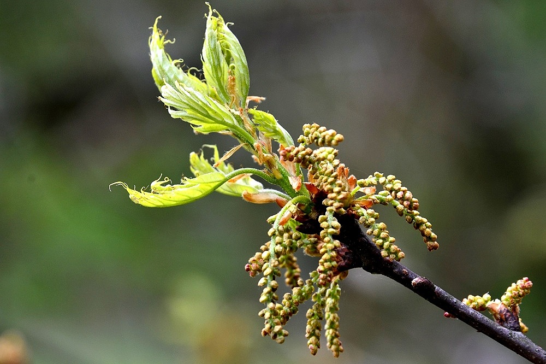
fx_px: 4321
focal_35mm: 285
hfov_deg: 7.2
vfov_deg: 4.8
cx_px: 273
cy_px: 182
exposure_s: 1/160
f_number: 8
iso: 200
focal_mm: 190
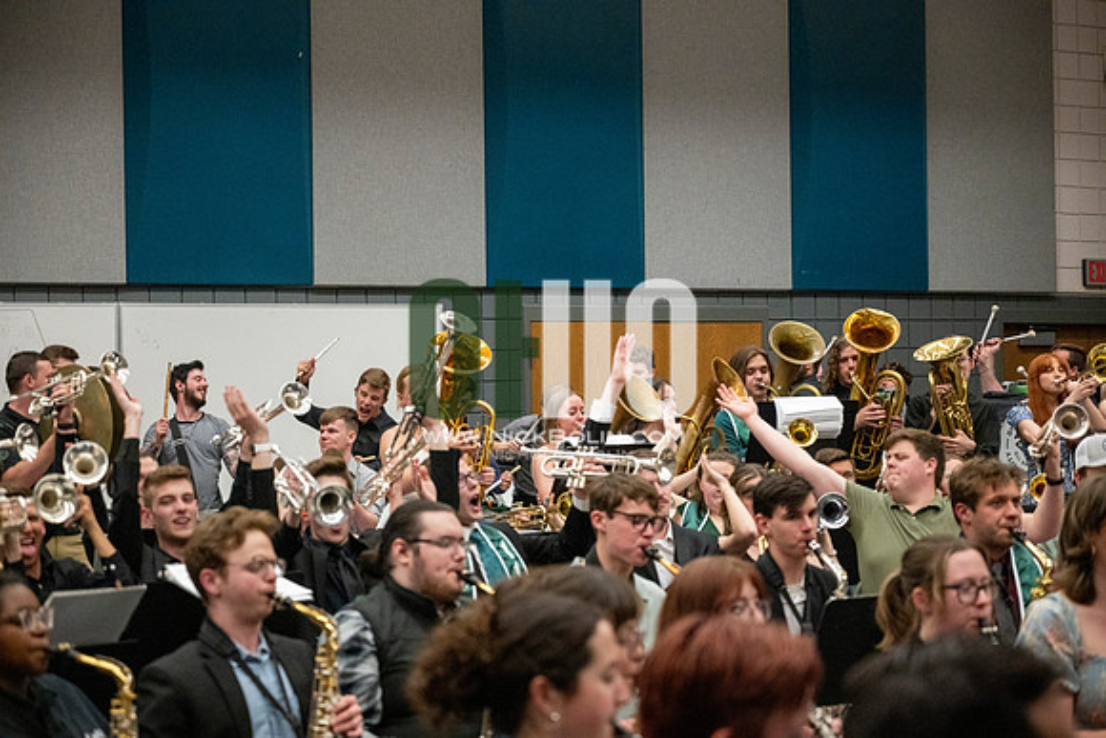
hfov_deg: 28.8
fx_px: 2151
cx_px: 553
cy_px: 369
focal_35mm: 70
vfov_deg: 19.5
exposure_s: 1/500
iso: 10000
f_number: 4
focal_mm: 70
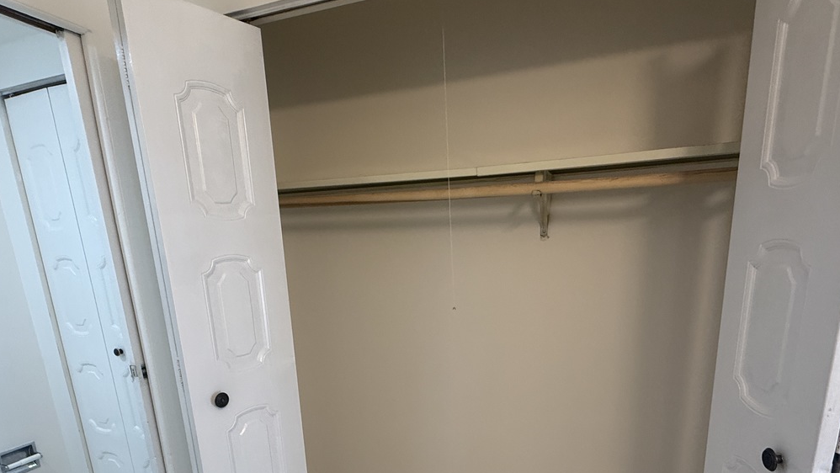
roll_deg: +3.8
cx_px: 419
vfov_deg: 48.5
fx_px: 490
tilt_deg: -15.2
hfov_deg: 81.2
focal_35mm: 22
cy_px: 380
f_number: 2.2
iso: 160
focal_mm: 2.22
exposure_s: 1/120
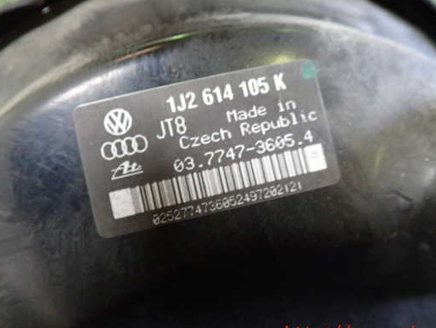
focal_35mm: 35
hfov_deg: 52.6
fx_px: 441
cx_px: 222
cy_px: 154
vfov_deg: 40.7
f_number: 2.3
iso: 500
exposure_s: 1/30
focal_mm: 5.4
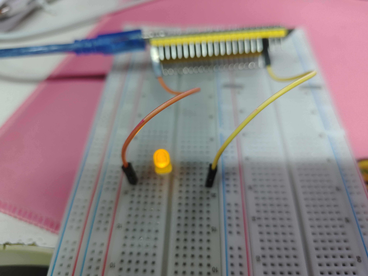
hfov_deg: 73.9
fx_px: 245
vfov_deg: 58.9
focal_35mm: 23
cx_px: 184
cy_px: 138
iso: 1017
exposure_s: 1/33.3
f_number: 1.88
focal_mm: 5.56
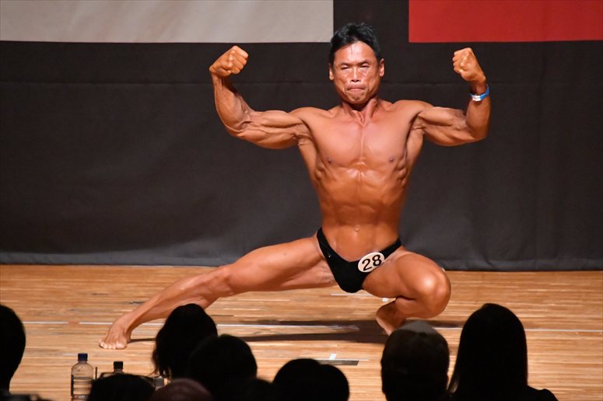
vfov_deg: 3.1
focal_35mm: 450
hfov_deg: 4.6
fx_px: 7534
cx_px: 302
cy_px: 200
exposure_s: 1/400
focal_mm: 300
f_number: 5.6
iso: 12800
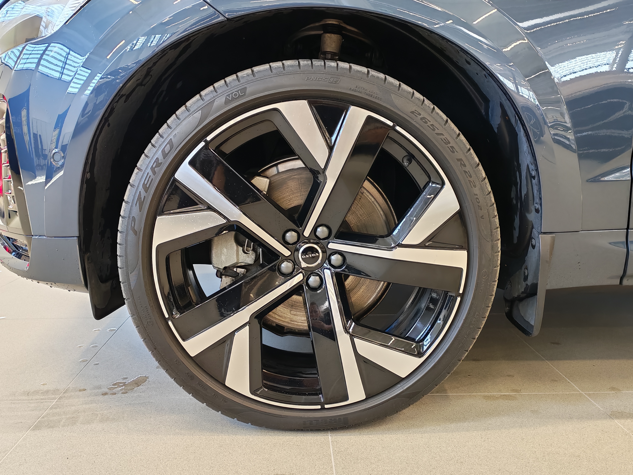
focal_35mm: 33
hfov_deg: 55.4
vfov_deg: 42.9
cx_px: 316
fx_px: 603
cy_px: 238
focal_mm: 6.12
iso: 500
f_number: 1.9
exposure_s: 1/100
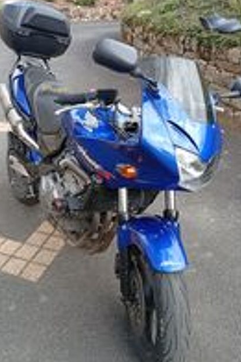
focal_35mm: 33
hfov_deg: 39.9
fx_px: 332
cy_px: 180
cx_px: 105
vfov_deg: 57.2
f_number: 1.8
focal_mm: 3.98
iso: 50
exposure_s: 1/109
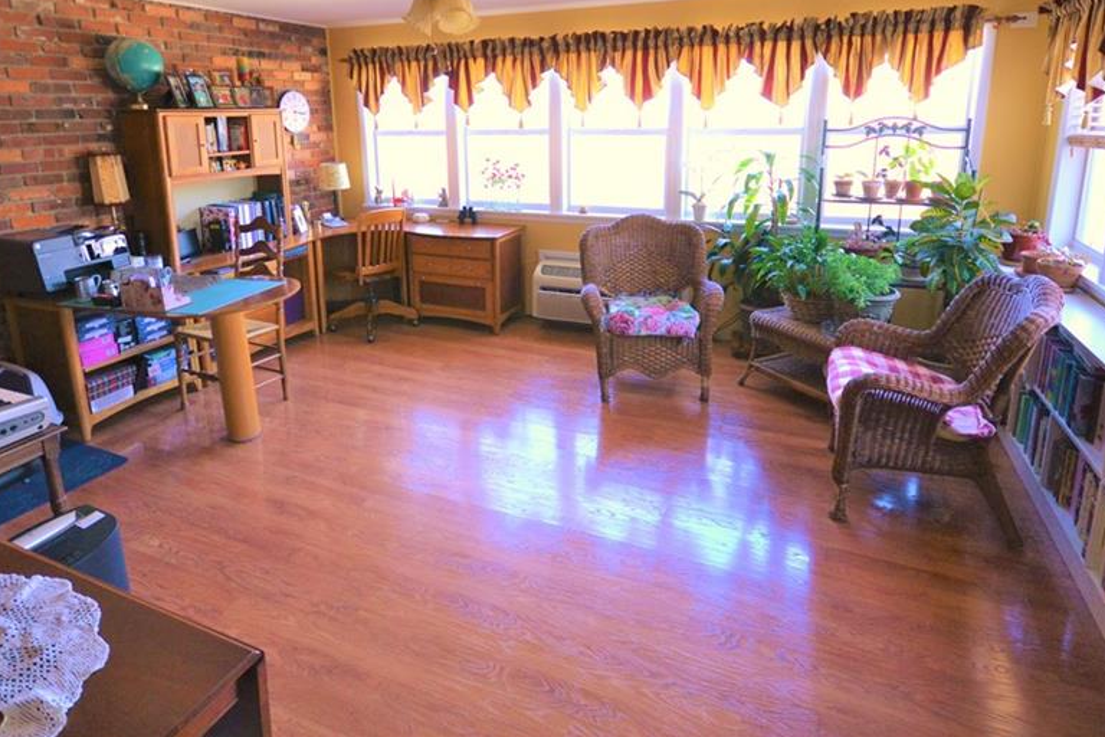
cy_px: 249
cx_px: 517
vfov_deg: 60.5
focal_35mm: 20
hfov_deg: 83.9
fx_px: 614
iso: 1100
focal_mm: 10
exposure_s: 1/60
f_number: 4
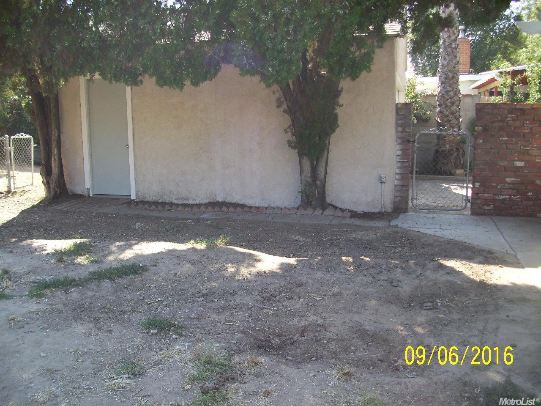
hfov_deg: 54.0
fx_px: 531
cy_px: 203
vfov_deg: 41.8
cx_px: 270
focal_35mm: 34
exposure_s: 1/125
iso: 80
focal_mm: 5.7
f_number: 2.9
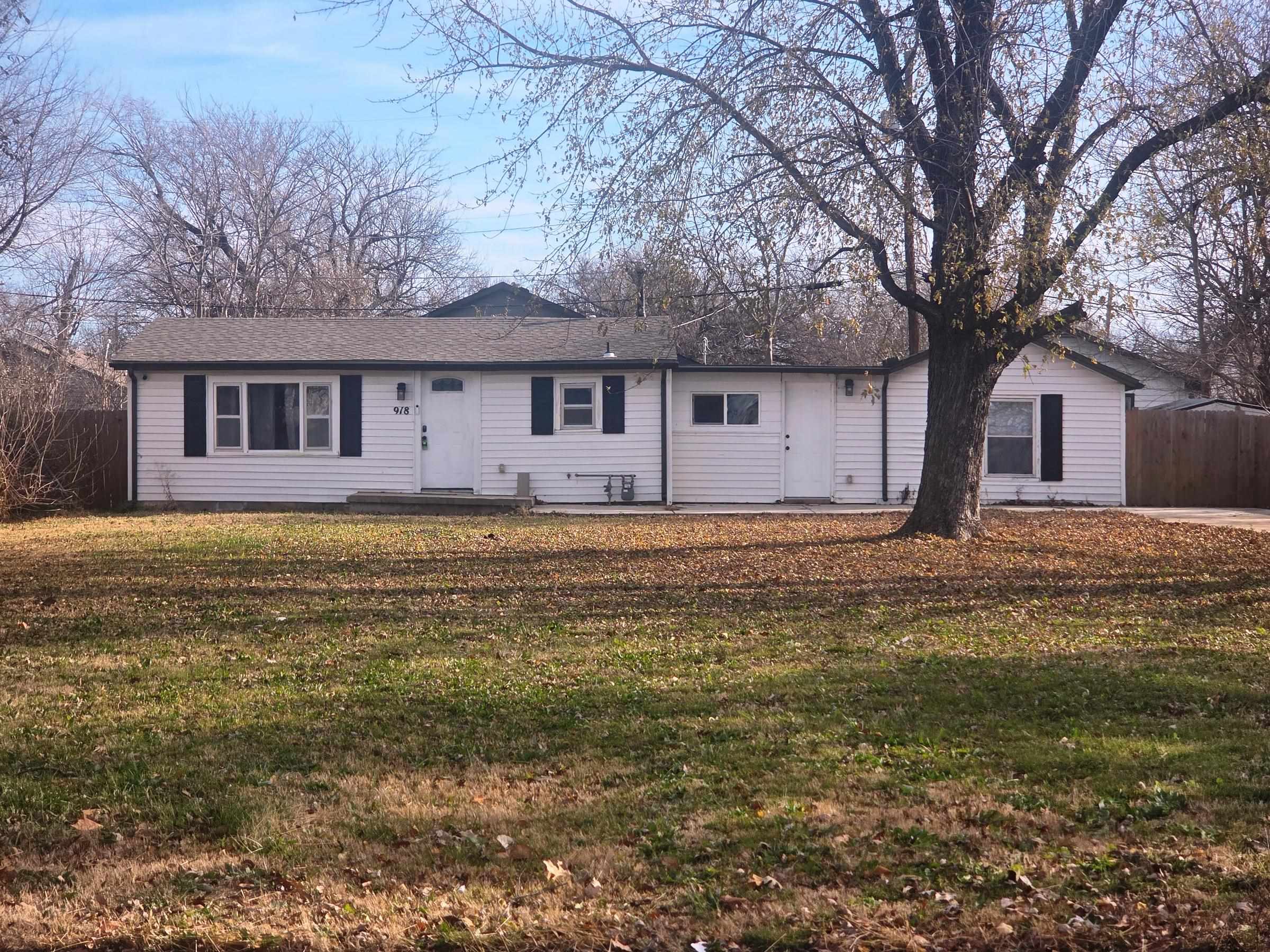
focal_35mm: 69
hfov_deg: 28.2
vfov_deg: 21.3
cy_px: 476
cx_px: 635
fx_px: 2531
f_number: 2.4
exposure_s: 1/832
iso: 25
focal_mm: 7
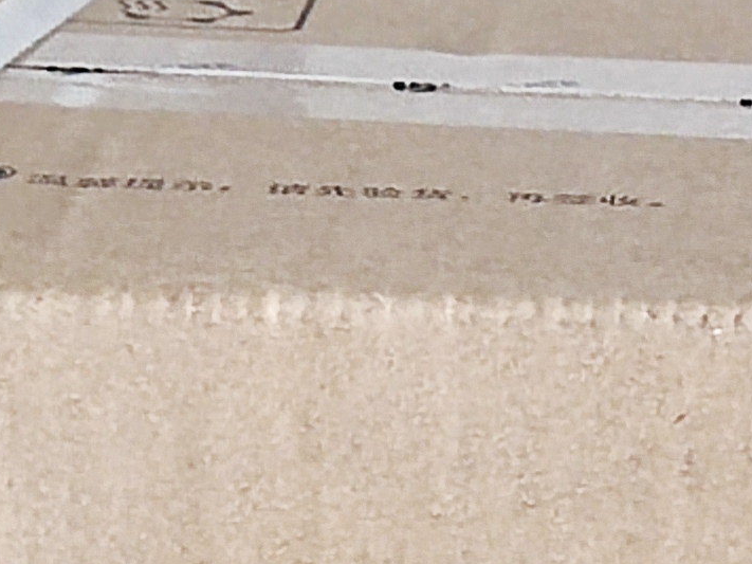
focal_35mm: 287
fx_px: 6234
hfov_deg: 6.8
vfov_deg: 5.0
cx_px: 1145
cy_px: 1390
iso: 474
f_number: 1.79
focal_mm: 4.74
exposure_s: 1/50
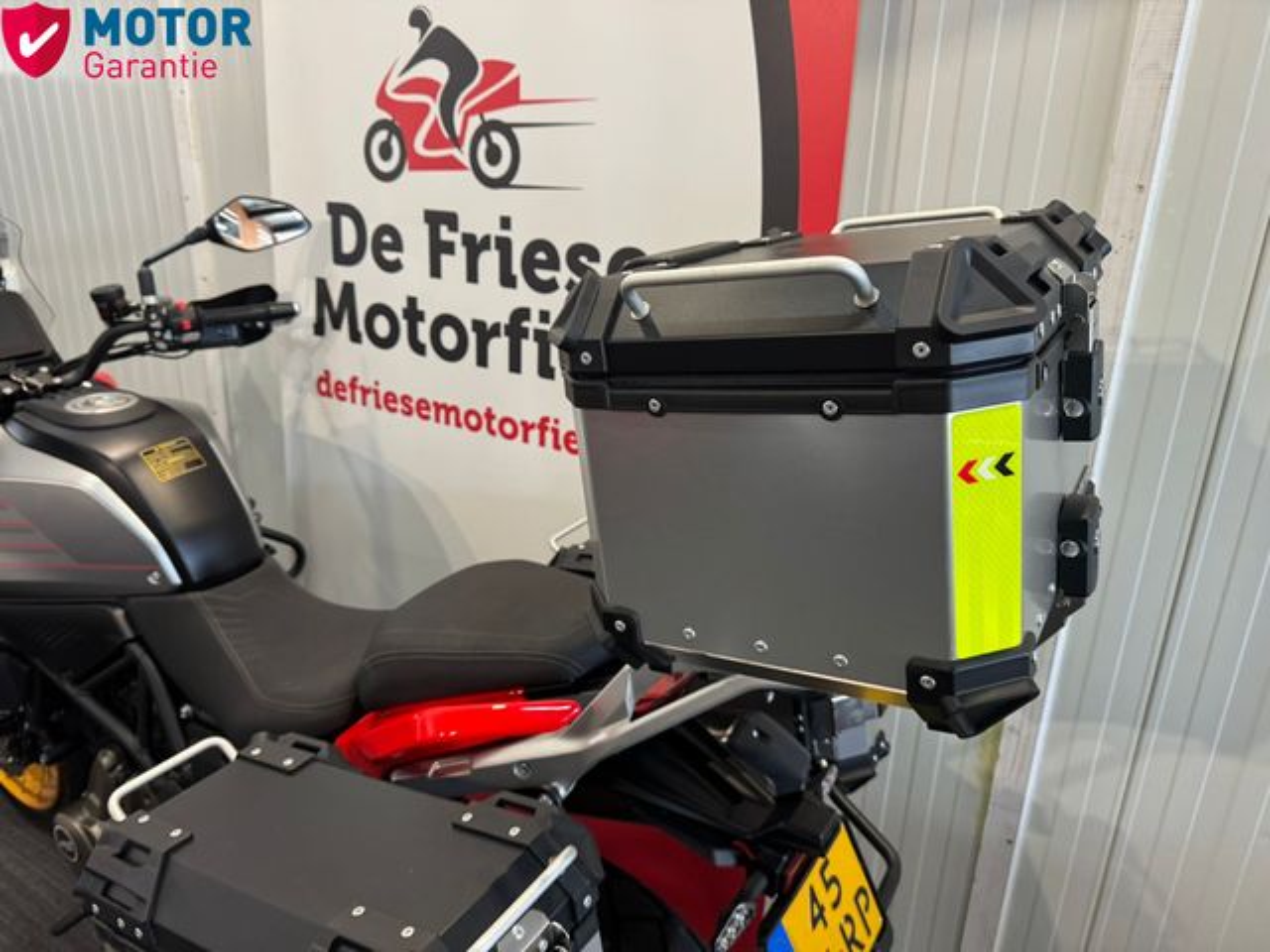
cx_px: 635
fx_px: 881
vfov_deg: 56.8
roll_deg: -1.8
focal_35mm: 24
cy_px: 476
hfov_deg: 71.6
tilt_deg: -18.6
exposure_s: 1/50
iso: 200
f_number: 1.78
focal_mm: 6.76
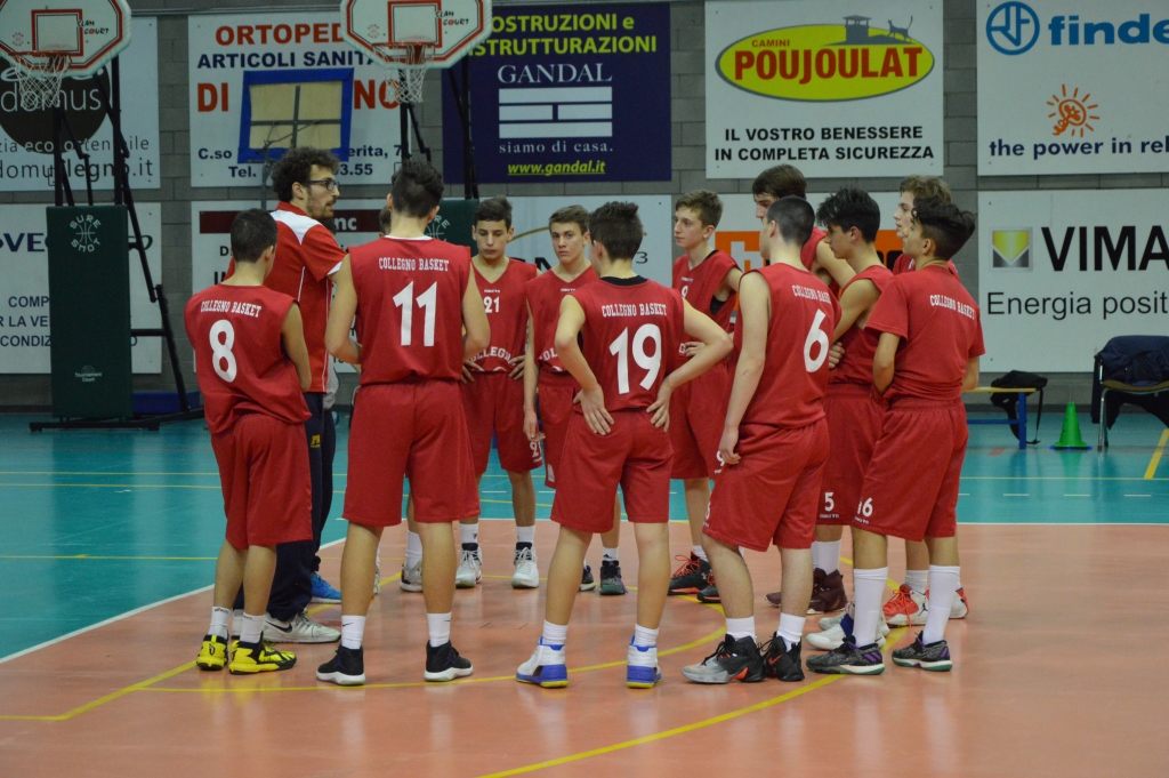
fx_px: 3017
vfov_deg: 14.7
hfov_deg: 21.9
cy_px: 389
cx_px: 584
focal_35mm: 93
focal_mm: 62
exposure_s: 1/80
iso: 3200
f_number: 5.3
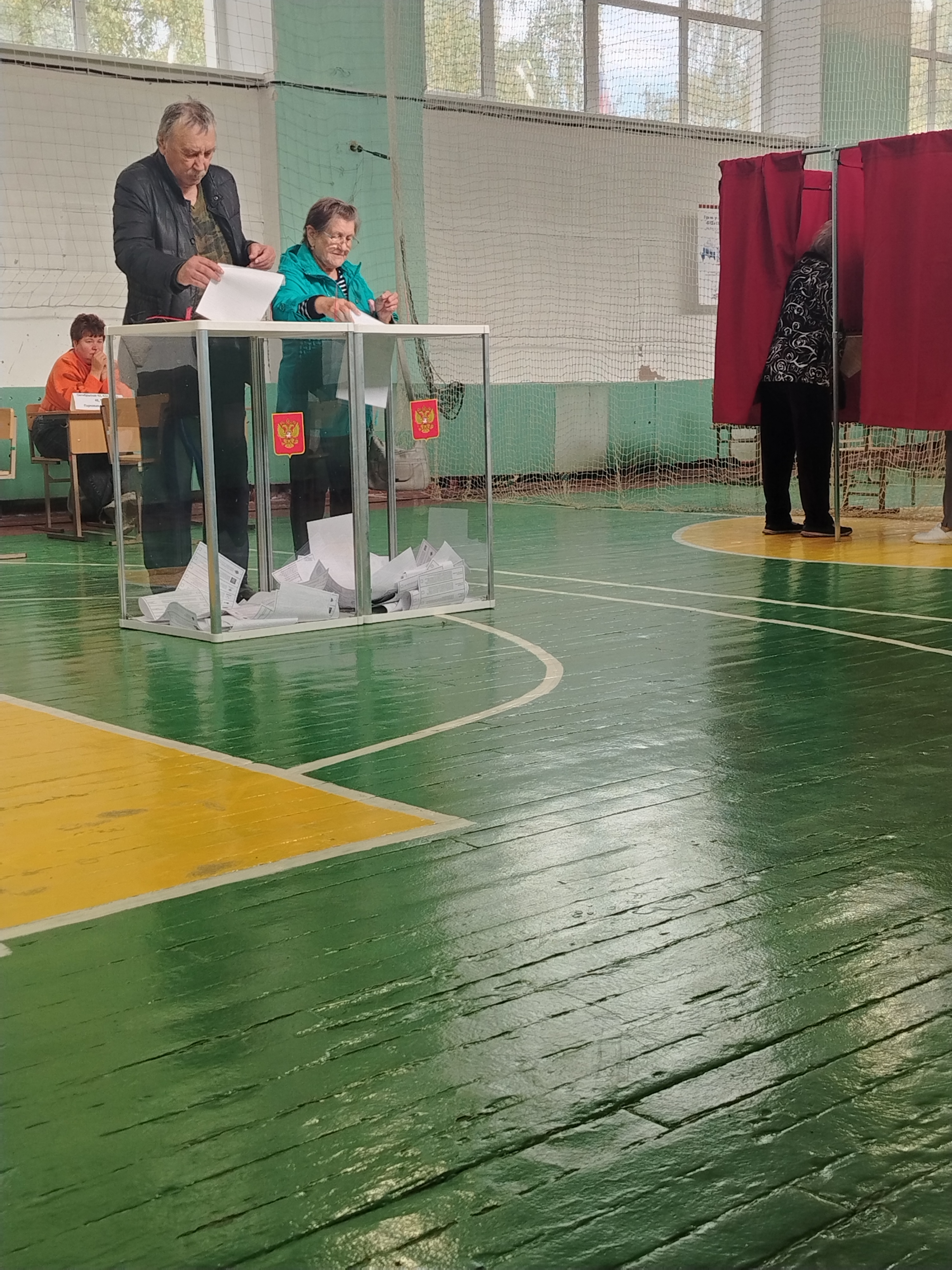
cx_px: 476
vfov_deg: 40.4
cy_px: 635
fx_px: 1723
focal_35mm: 47
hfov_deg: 30.9
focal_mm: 5.25
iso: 185
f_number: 1.75
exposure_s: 1/100
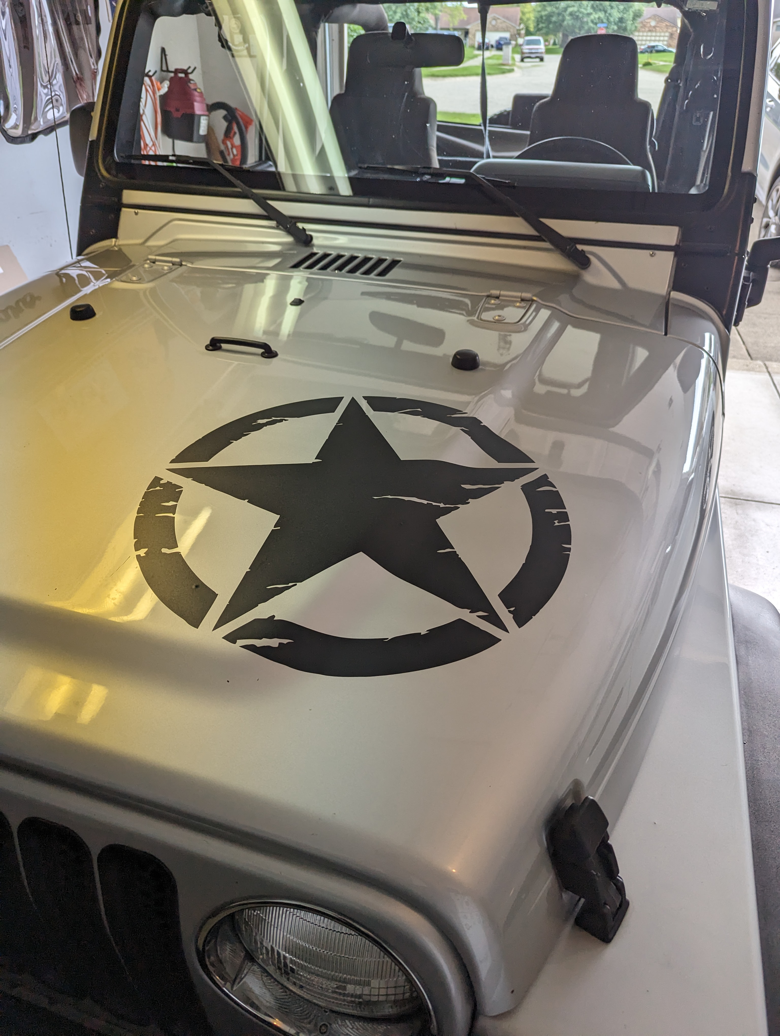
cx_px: 390
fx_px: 719
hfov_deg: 56.9
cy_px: 518
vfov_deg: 71.5
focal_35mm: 24
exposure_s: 1/401
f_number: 1.85
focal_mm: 6.81
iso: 47
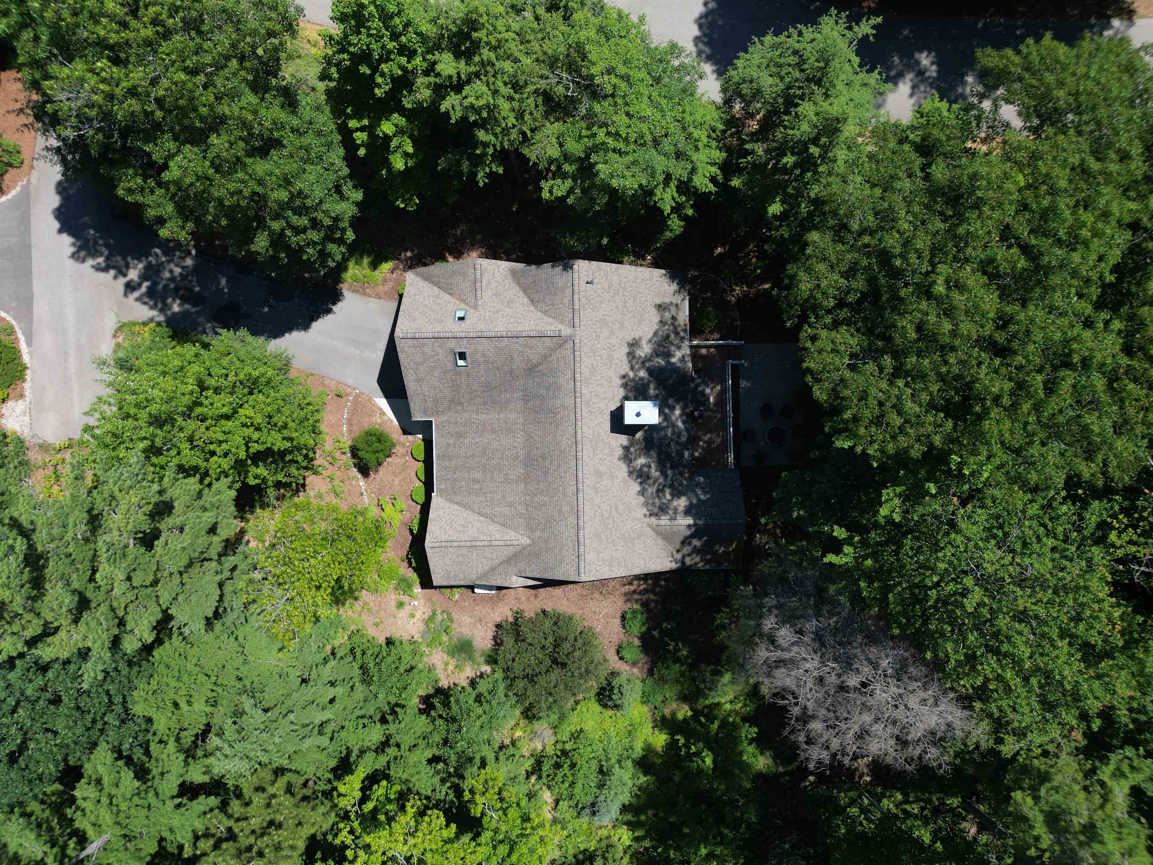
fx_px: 799
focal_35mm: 24
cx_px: 576
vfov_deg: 56.8
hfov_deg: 71.6
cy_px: 432
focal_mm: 6.72
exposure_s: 1/100
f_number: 1.7
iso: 100
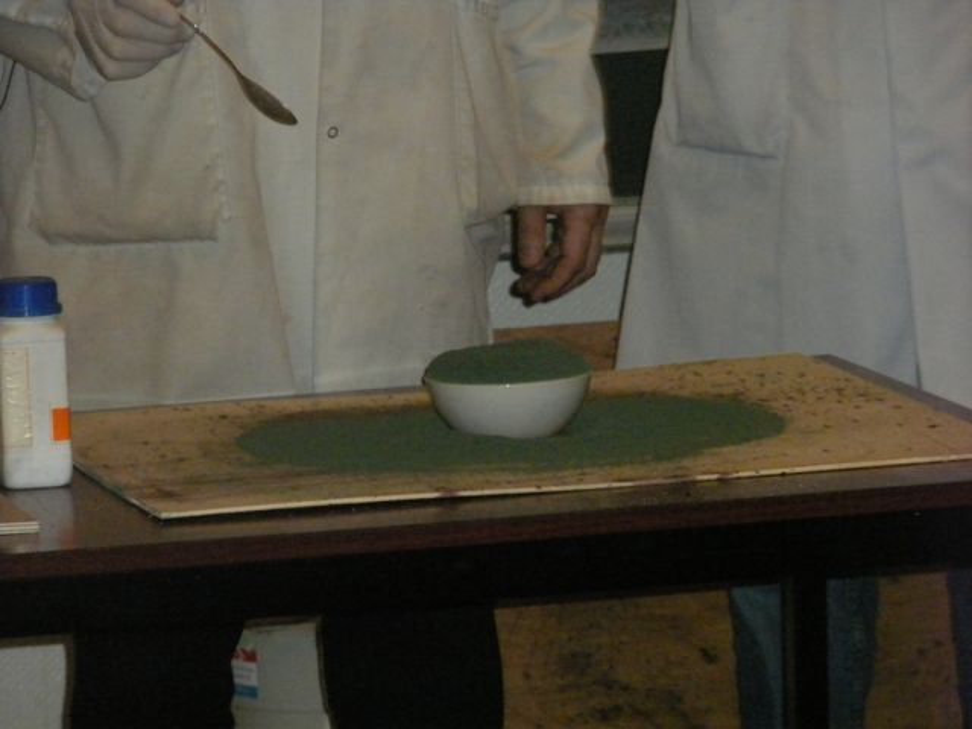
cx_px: 486
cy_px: 364
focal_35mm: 260
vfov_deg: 5.7
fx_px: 7301
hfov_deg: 7.6
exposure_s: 1/30
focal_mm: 46.2
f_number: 5.3
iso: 800
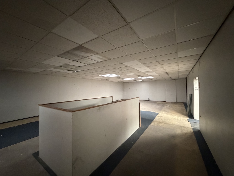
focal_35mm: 14
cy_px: 88
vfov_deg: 85.7
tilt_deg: +2.0
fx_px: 95
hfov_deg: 102.1
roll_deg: +0.9
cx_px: 117
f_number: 2.2
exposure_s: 1/40
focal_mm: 2.22
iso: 1600
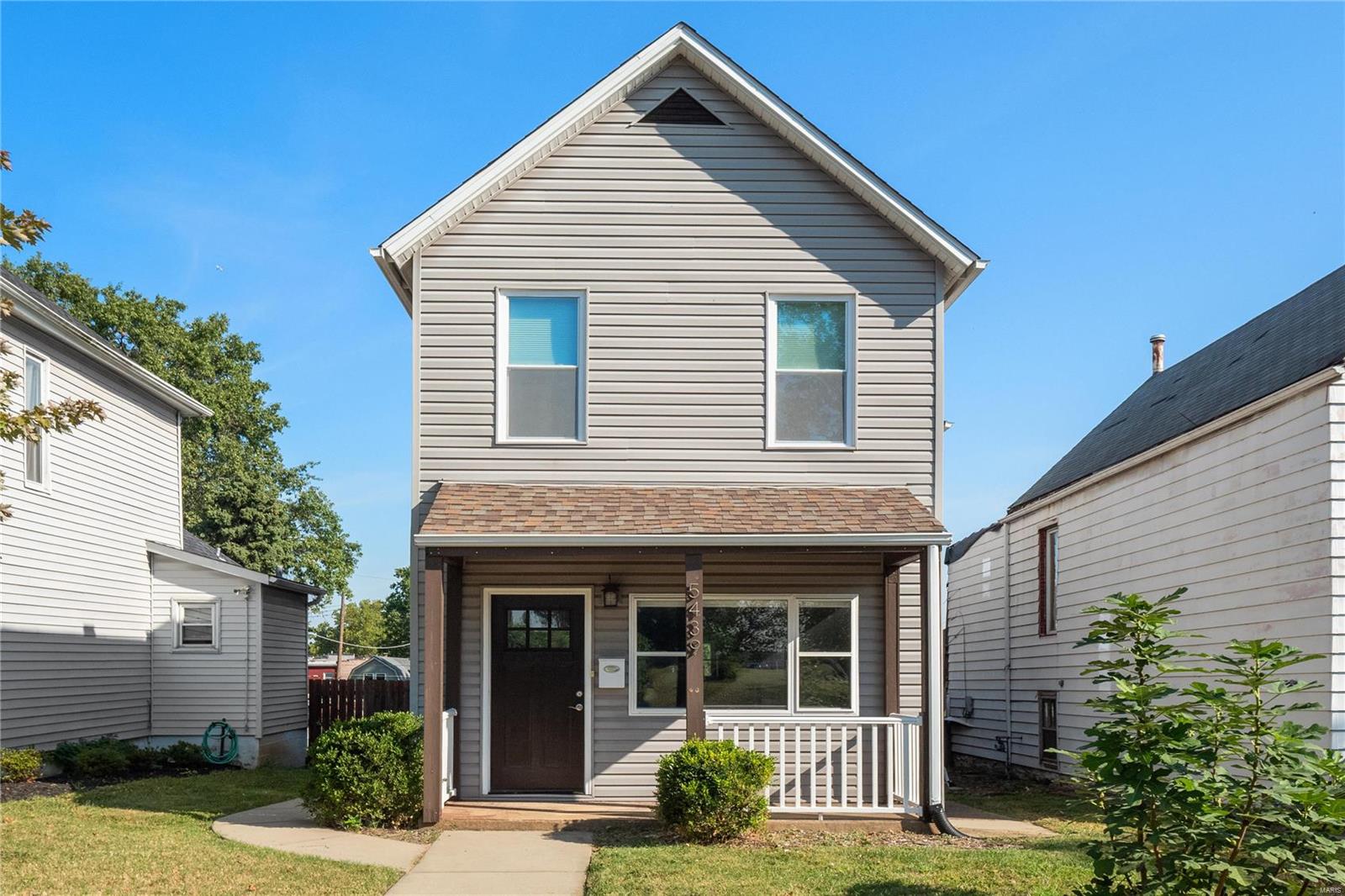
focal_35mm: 30
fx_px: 1121
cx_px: 672
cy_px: 448
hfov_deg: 61.9
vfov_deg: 43.6
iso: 400
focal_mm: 15
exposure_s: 1/1000
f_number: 8
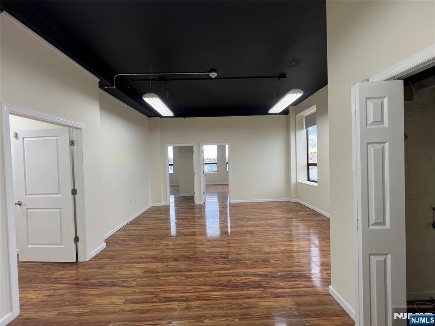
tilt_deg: +0.1
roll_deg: +2.6
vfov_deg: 89.9
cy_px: 163
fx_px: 163
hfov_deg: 106.2
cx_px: 218
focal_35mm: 13
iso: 64
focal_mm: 1.57
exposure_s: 1/120
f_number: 1.8
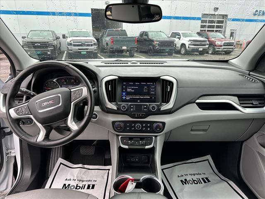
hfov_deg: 71.6
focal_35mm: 24
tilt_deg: -18.5
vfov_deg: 56.8
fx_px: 184
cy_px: 100
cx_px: 132
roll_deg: +0.0
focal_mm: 6.86
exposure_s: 1/163
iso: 80
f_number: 1.78
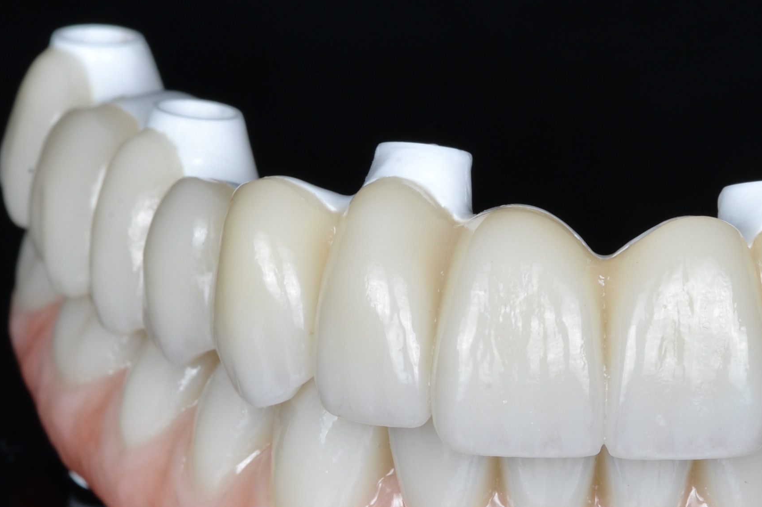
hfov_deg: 9.5
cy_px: 322
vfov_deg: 6.4
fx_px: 4570
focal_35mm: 216
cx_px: 589
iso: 100
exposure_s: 1/200
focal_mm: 105
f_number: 22
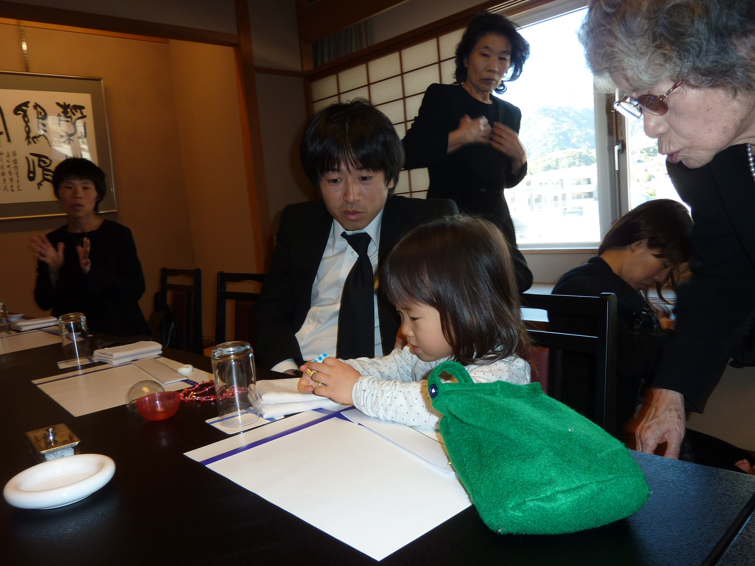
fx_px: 567
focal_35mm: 26
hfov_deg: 67.3
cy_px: 283
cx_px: 378
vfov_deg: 53.1
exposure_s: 1/30
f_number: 3.3
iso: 100
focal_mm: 4.1
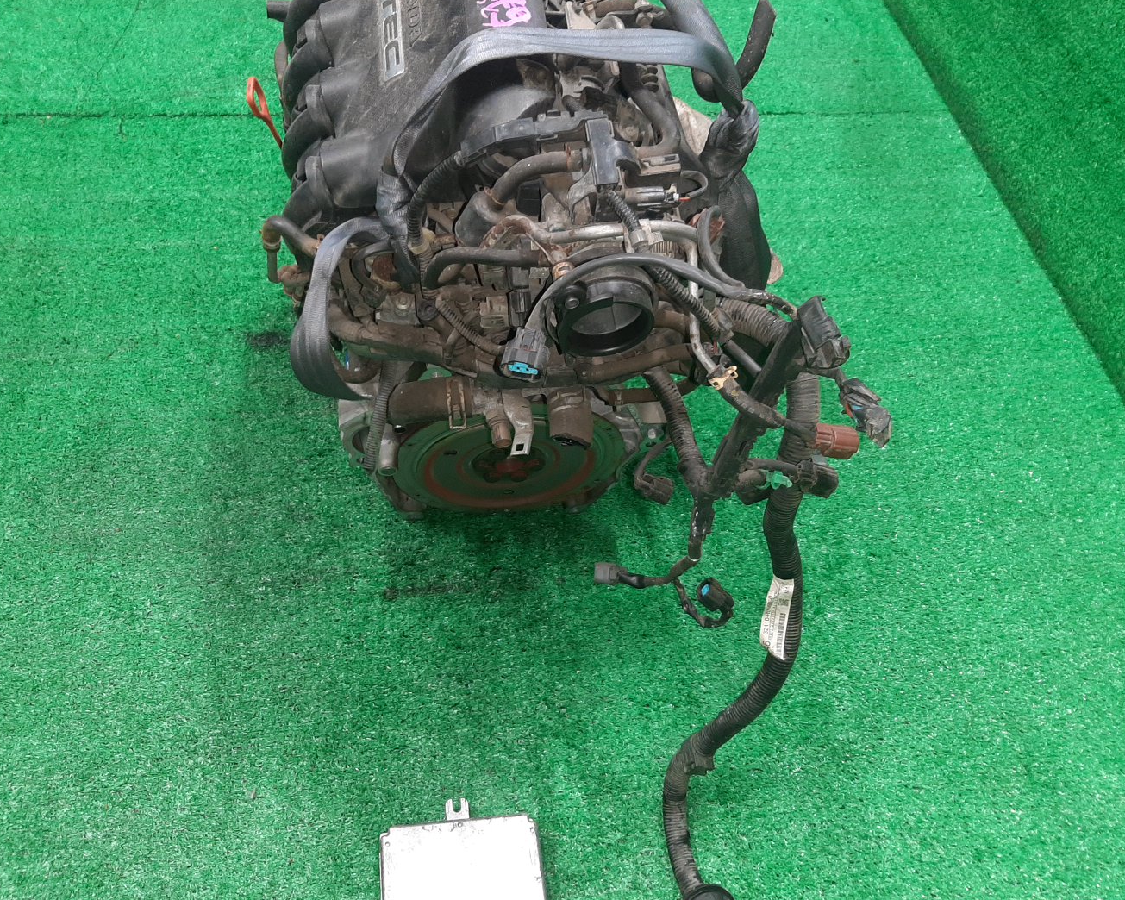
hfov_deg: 62.1
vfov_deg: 51.5
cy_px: 456
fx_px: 932
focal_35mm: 28
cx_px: 511
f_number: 1.7
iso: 171
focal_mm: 3.93
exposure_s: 1/50
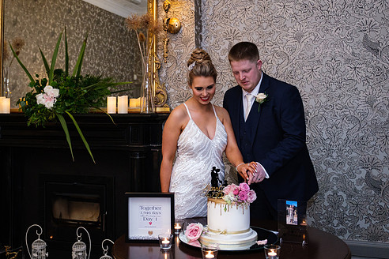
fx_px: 486
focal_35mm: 45
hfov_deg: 43.5
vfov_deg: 29.8
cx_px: 174
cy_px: 98
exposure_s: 1/160
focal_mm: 22.7
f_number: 2.8
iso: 1600
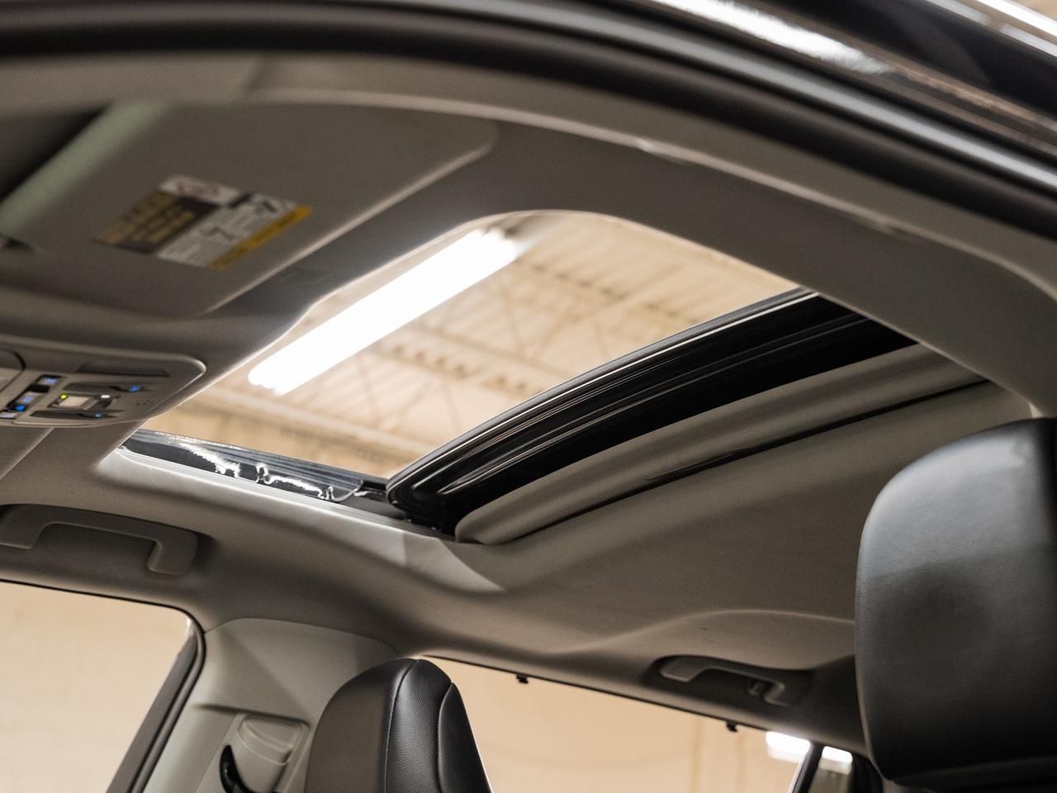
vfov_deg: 26.6
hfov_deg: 34.9
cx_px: 610
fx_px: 1678
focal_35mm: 55
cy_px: 345
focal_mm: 44
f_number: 4
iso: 1000
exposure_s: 1/40
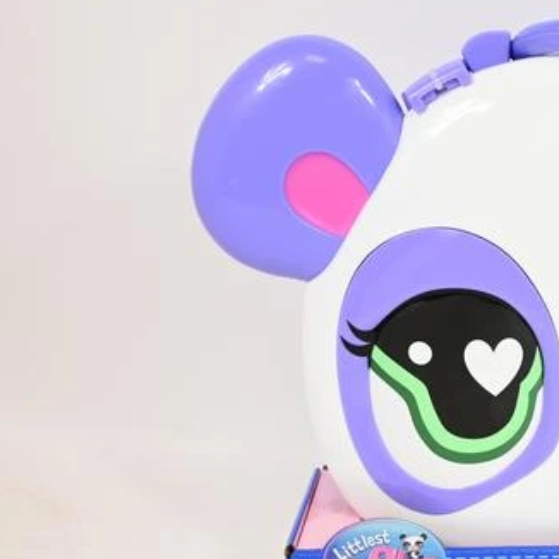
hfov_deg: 25.7
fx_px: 1133
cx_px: 612
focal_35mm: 62
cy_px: 338
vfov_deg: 27.7
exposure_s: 1/125
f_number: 4
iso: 450
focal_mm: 22
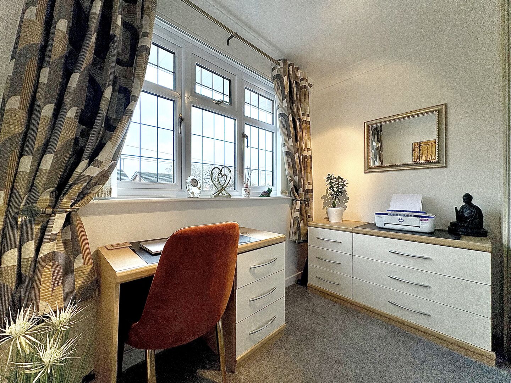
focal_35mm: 14
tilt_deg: +0.3
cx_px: 256
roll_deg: +0.2
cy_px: 192
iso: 100
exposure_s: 1/111
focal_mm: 2.22
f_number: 2.2
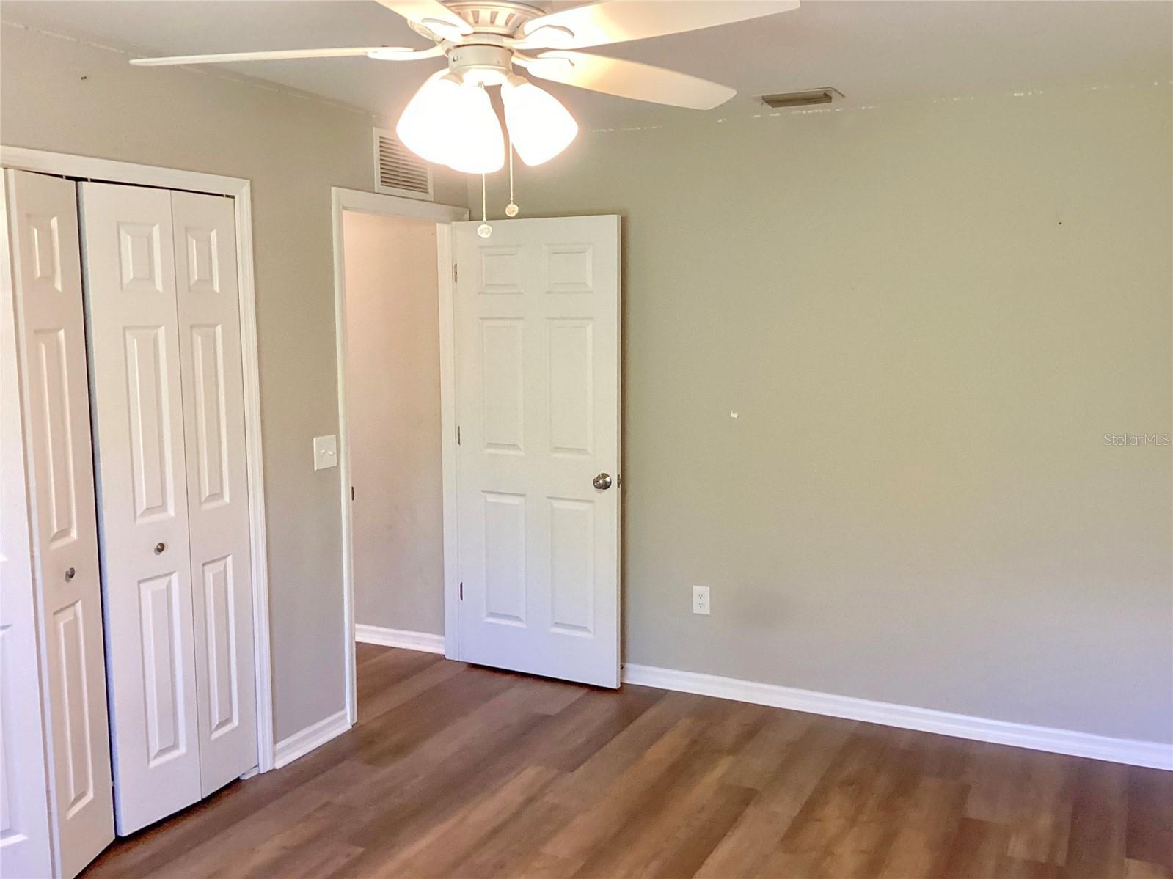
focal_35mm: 31
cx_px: 586
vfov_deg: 45.4
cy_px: 440
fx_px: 1050
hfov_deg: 58.4
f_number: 2.4
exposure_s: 1/50
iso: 160
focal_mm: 3.3
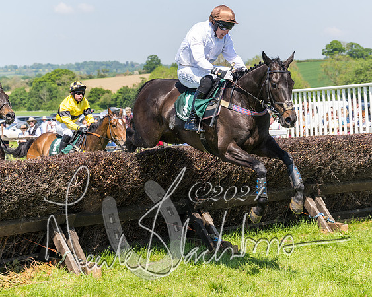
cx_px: 207
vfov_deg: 16.2
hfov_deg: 20.2
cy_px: 147
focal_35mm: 95
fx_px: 1042
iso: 200
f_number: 5
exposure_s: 1/800
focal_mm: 70
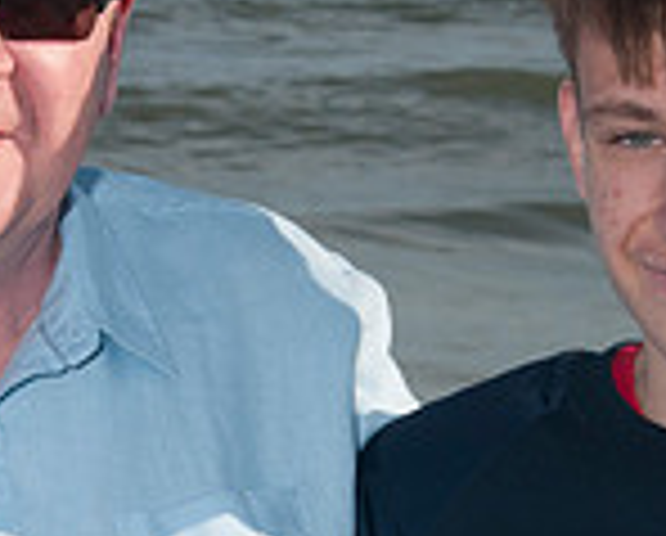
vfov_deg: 5.6
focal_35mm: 275
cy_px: 273
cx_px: 266
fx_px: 5431
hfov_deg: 7.0
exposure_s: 1/250
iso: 100
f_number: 11
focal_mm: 50
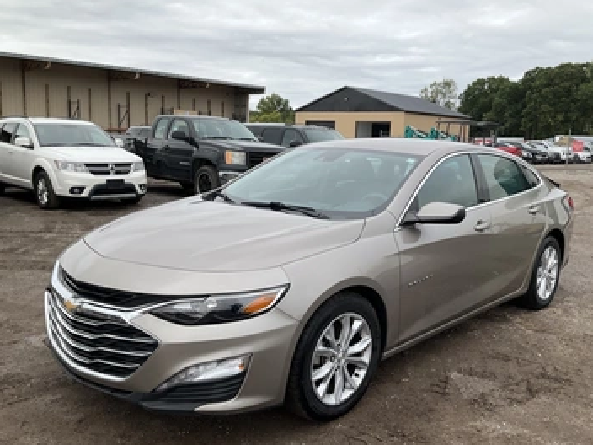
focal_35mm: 33
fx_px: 565
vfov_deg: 42.9
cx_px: 320
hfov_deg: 55.3
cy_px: 234
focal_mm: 3
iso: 25
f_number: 1.8
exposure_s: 1/1412
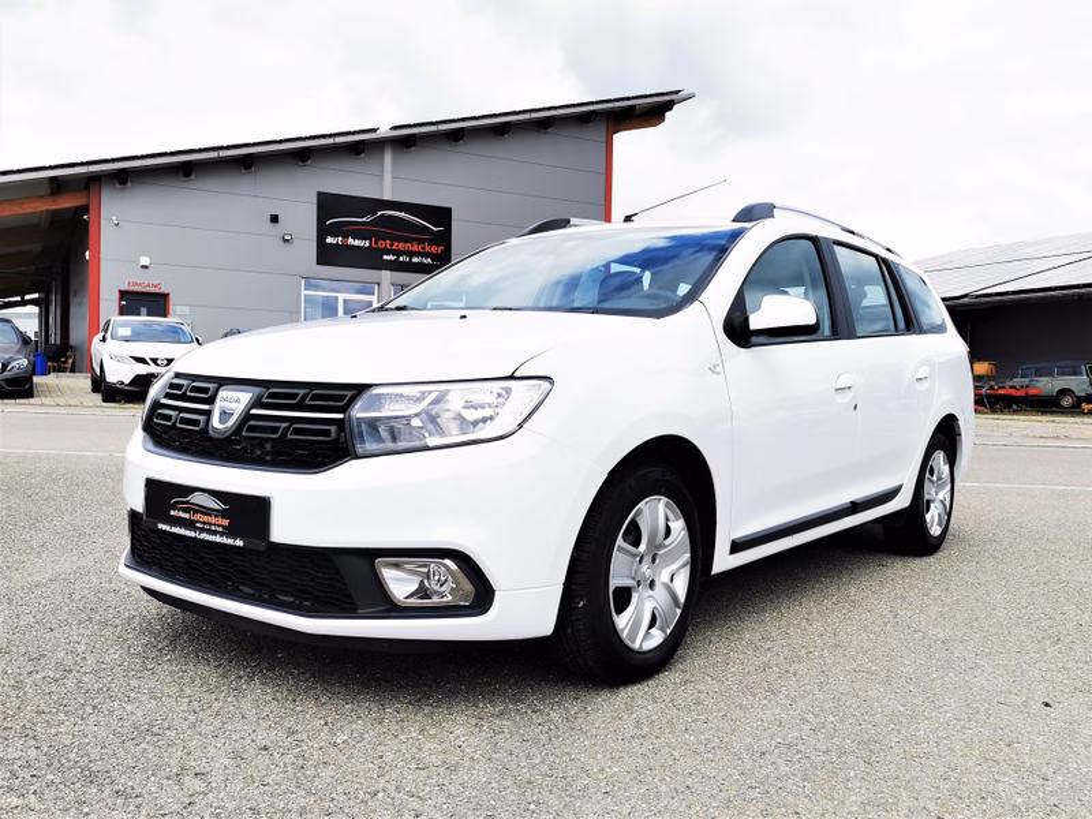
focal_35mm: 30
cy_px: 410
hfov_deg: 60.0
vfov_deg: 46.8
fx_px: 946
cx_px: 546
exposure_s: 1/1815
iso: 50
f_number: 1.8
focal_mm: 5.58
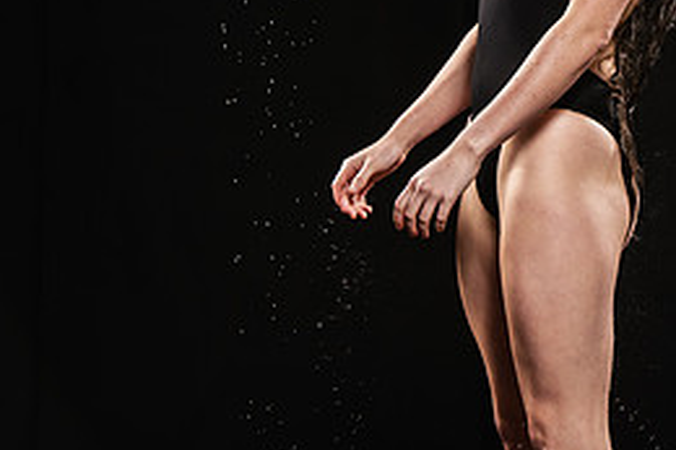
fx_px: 4691
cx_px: 710
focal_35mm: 250
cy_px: -35
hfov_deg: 8.2
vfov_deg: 5.5
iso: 500
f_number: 6.3
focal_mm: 112
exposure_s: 1/200
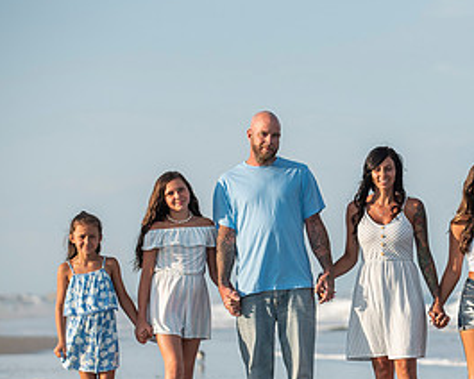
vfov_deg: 6.5
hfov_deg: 8.1
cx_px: 399
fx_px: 3339
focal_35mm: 238
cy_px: 249
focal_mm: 116
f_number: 3.2
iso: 250
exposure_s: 1/4000
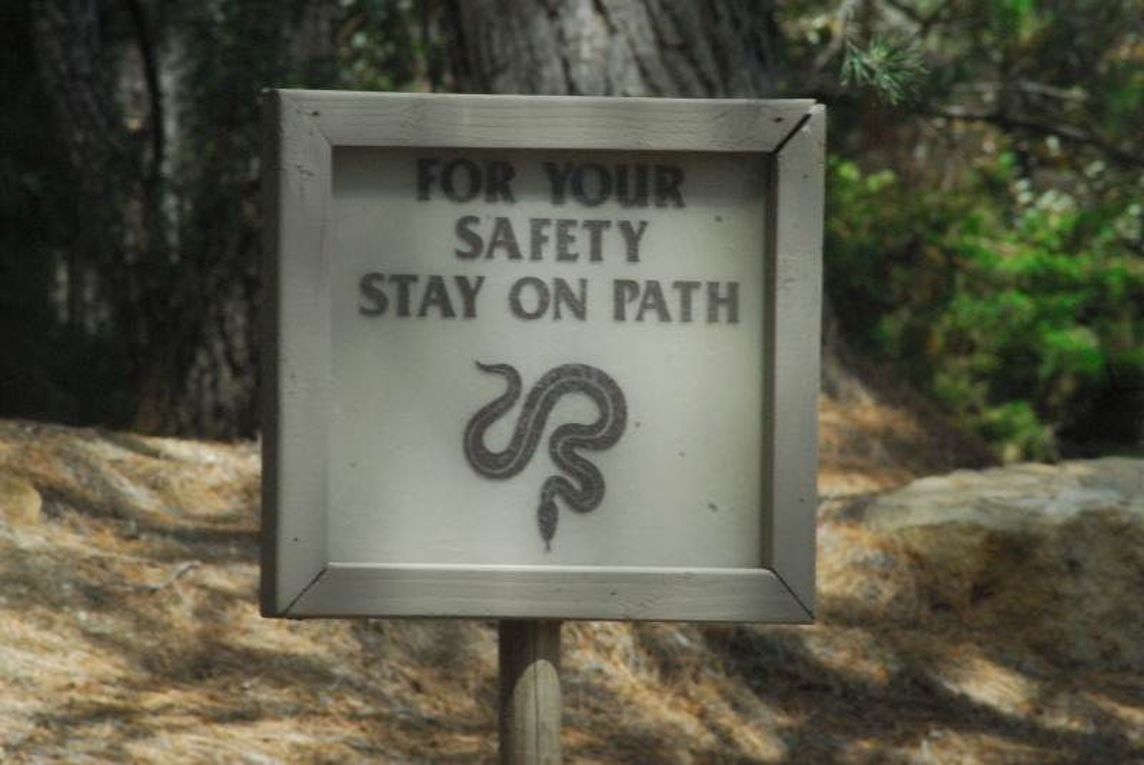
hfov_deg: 5.7
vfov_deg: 3.8
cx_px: 572
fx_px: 11450
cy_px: 382
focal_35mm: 360
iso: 1600
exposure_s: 1/180
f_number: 22
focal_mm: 240
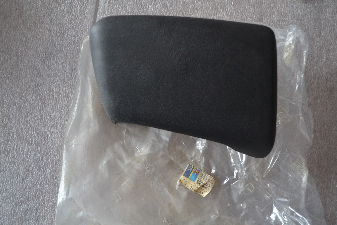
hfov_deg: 57.2
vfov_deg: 40.0
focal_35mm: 33
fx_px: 309
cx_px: 168
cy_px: 112
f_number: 3.8
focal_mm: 22
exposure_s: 1/60
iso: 1250
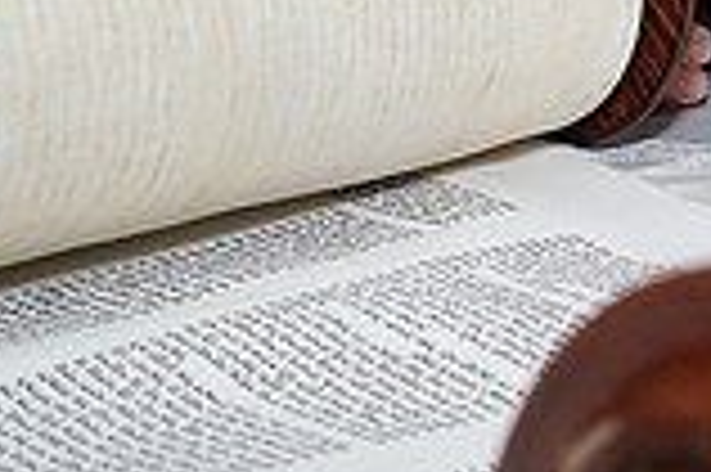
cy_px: -263
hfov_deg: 16.4
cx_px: 1058
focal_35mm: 114
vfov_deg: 11.4
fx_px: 2249
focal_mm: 31
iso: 250
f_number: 5.6
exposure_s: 1/100
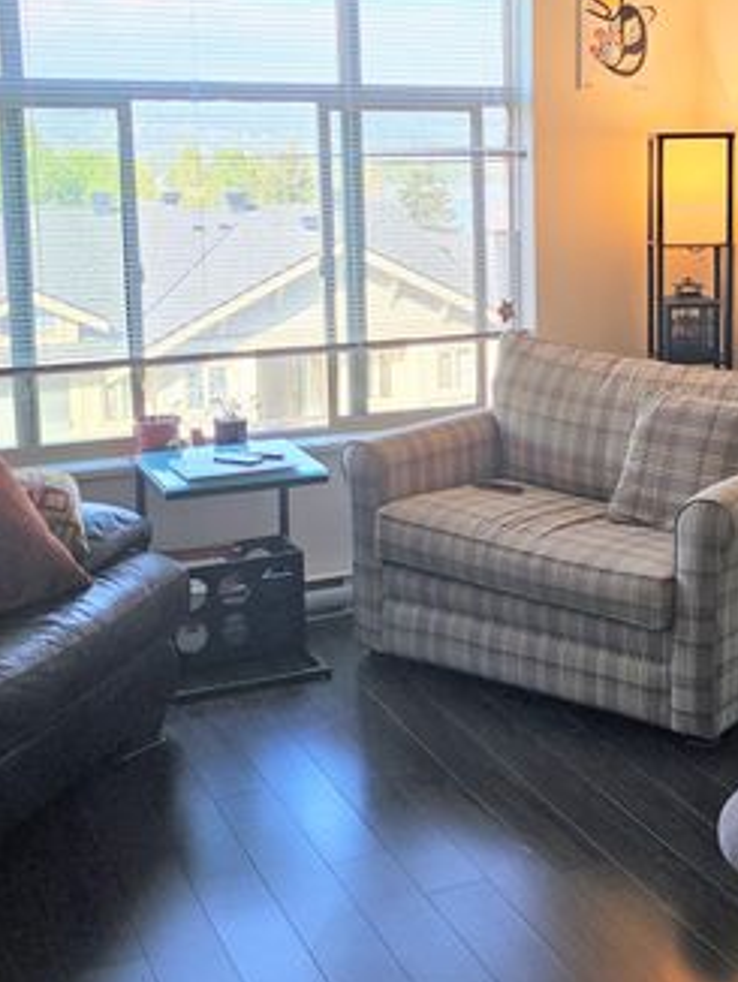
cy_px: 336
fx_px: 1334
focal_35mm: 47
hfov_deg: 30.1
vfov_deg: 40.0
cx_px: 605
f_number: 1.7
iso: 80
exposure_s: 1/207
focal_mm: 6.3
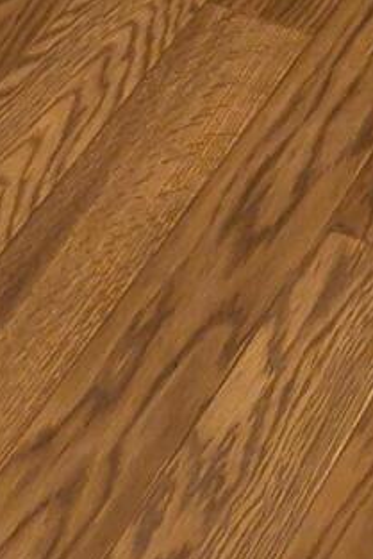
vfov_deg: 10.1
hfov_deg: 8.0
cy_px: -961
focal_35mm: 166
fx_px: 2577
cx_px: 642
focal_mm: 4.68
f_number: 1.7
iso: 1087
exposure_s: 1/60
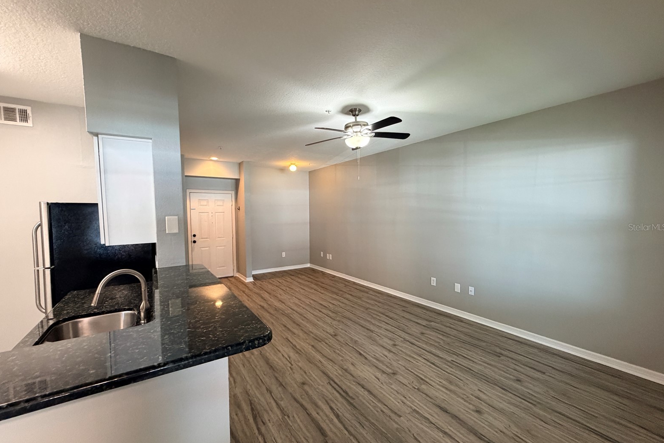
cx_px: 327
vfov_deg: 77.3
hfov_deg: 100.4
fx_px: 277
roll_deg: +1.3
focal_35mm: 15
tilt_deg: -4.9
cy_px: 227
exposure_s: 1/60
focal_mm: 2.22
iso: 400
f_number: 2.2
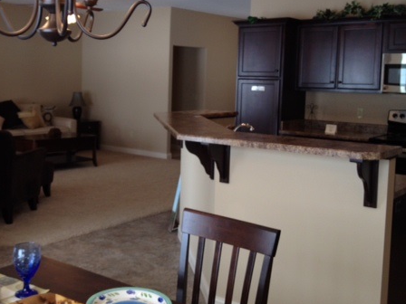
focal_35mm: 50
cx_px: 150
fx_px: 586
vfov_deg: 29.0
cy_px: 111
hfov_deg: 37.9
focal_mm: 4.28
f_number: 2.4
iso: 64
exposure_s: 1/60
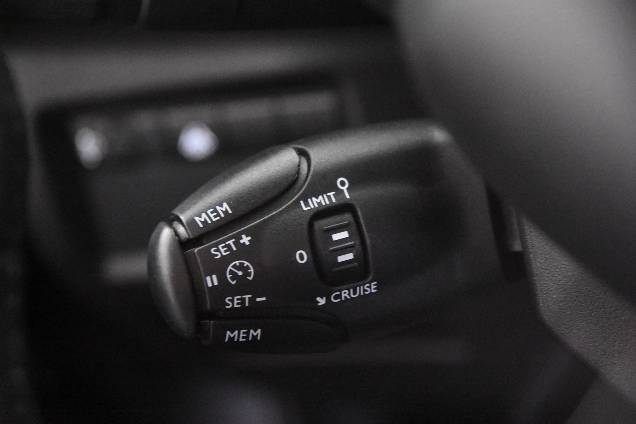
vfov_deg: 13.0
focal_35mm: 105
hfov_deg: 19.5
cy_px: 212
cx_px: 318
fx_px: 1855
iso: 12800
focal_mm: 70
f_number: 4
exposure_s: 1/40
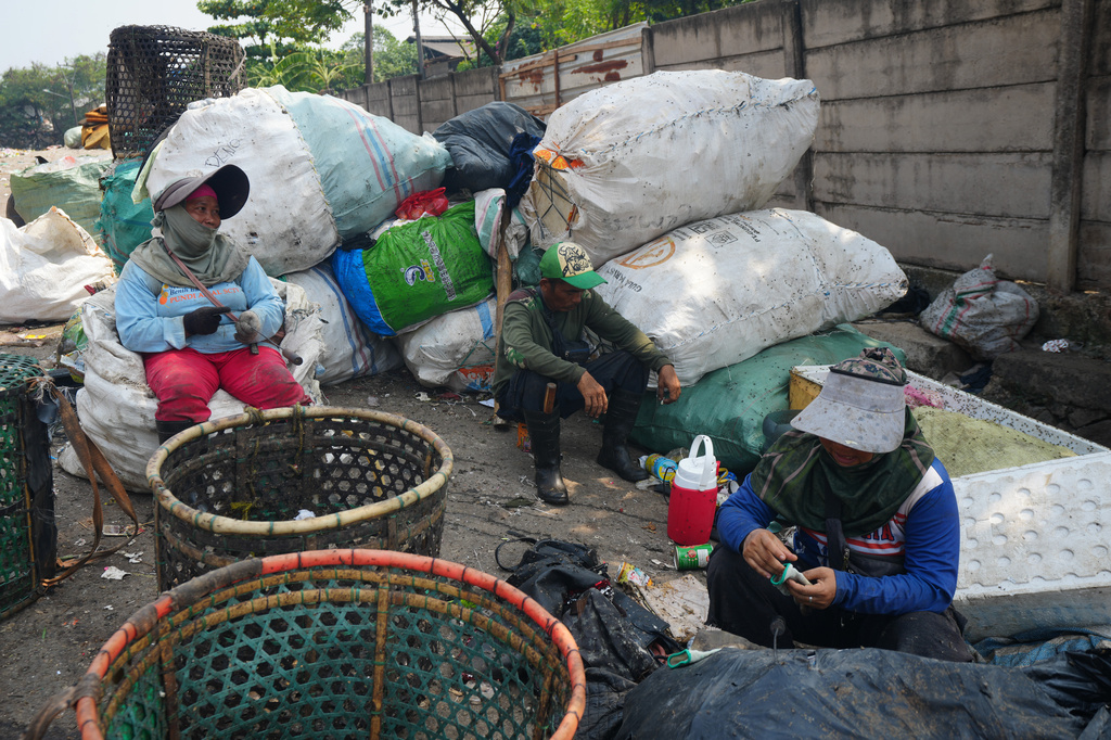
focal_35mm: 29
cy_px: 370
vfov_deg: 44.9
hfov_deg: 63.7
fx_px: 895
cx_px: 556
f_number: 5.6
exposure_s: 1/200
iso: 100
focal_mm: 29
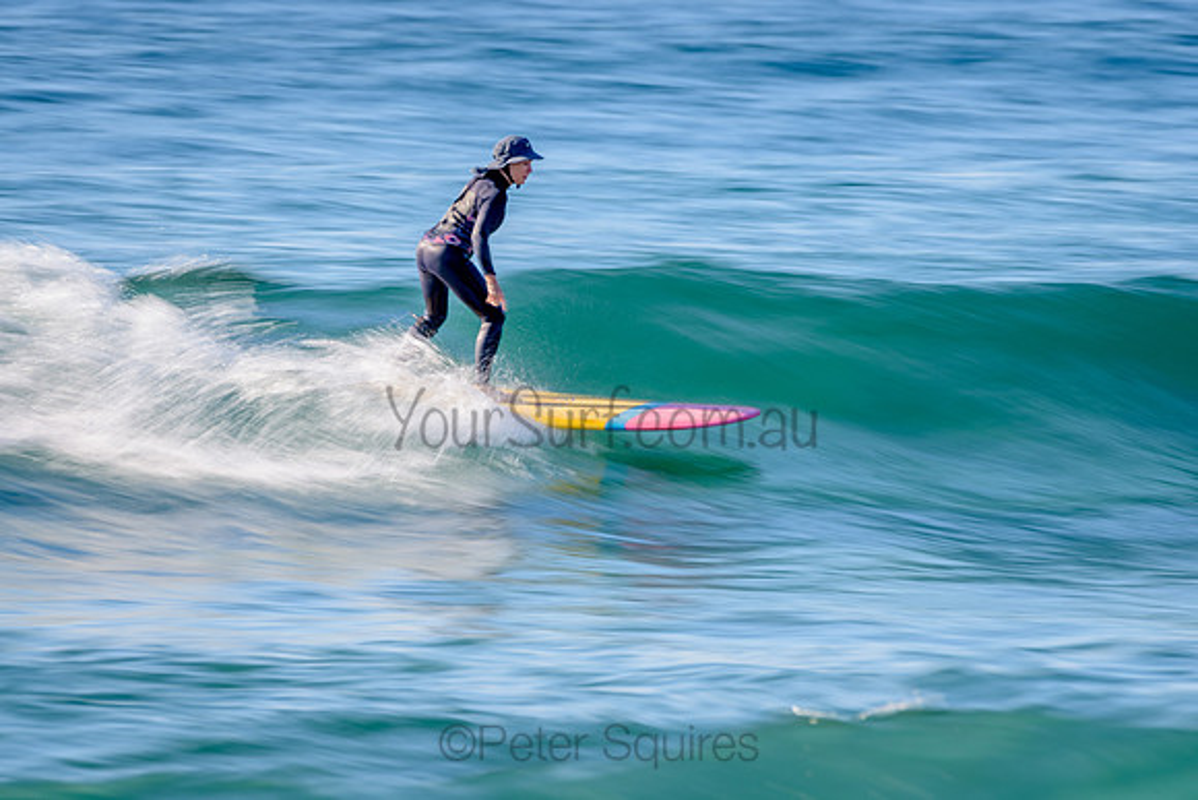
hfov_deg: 3.4
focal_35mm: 613
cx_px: 464
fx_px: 20402
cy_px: 405
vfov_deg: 2.2
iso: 31
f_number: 9
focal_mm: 500
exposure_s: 1/13
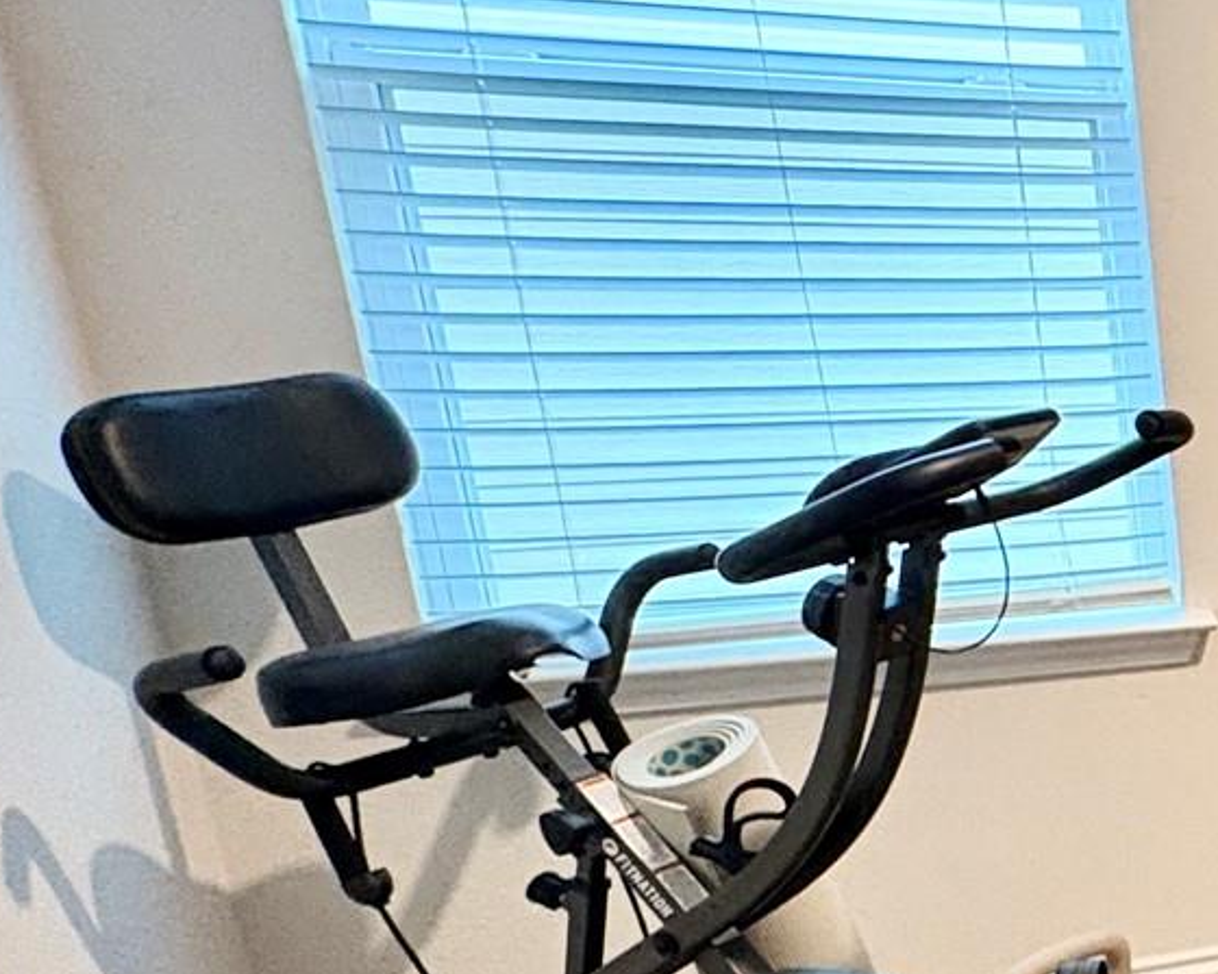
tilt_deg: -17.3
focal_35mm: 50
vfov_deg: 29.7
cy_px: 746
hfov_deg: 25.1
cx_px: 1951
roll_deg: -2.5
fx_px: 1802
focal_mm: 2.22
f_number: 2.2
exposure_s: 1/60
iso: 800
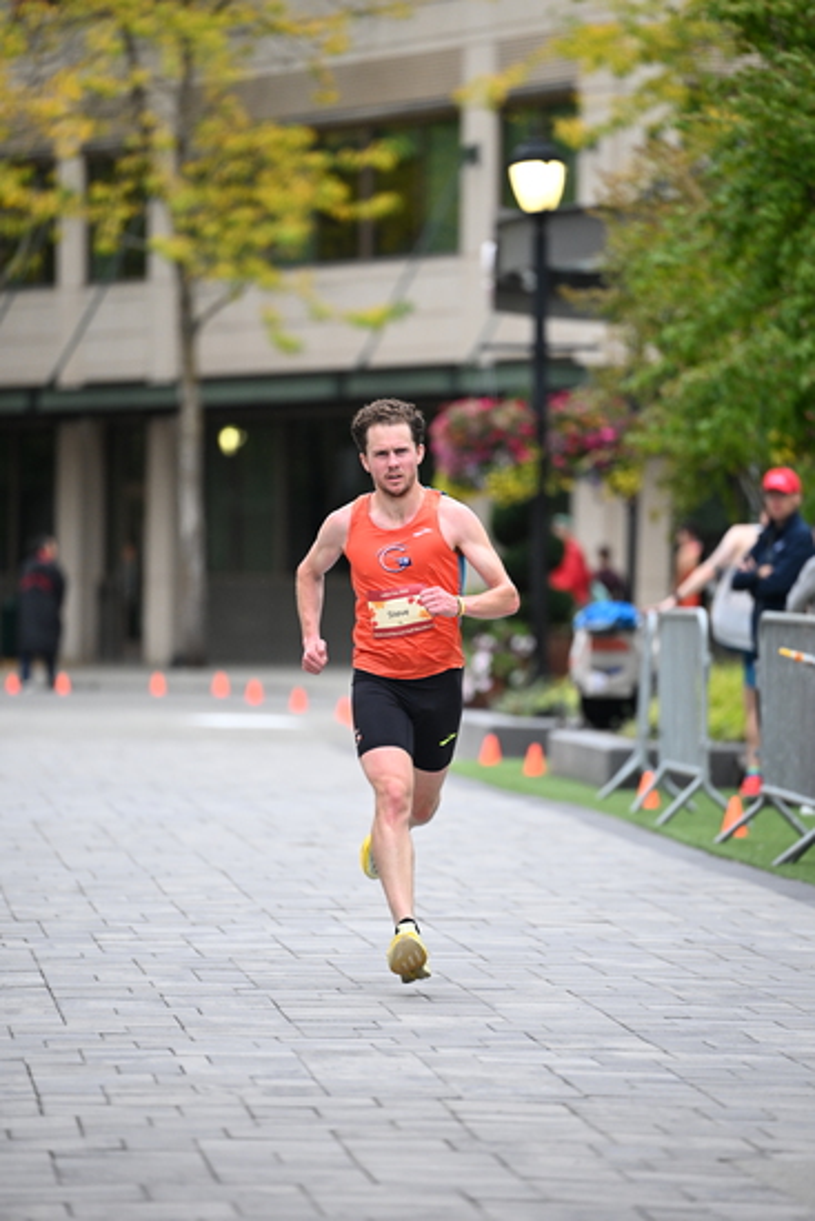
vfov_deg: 10.3
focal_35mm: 200
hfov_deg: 6.9
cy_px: 610
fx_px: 6787
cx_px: 408
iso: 1600
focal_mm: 200
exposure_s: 1/800
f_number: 2.8
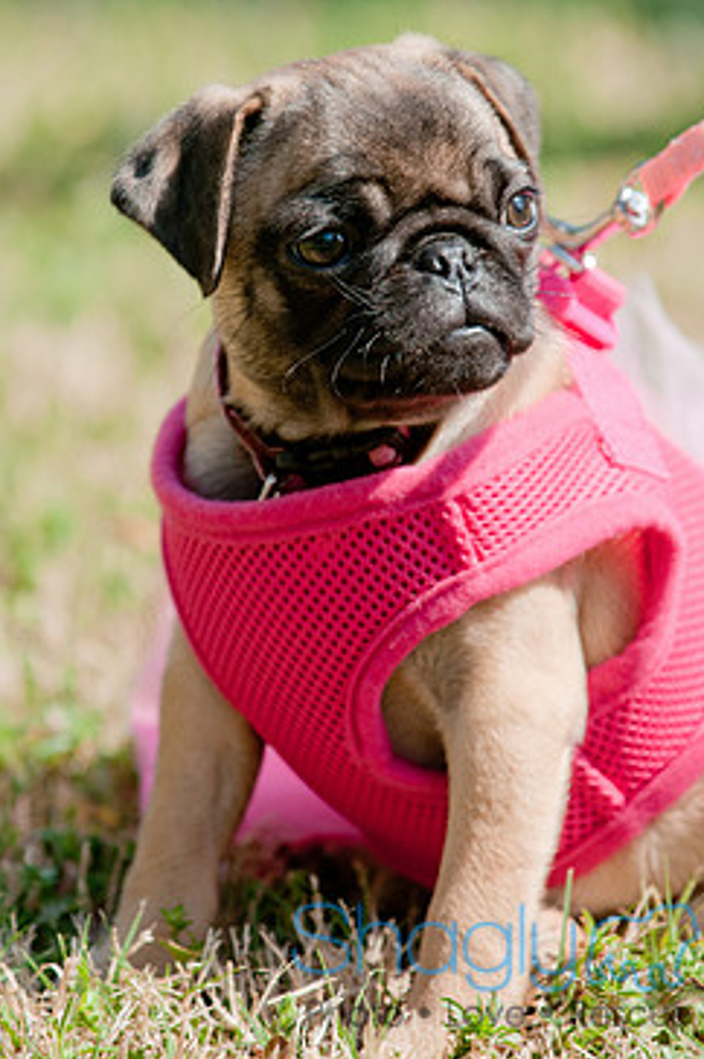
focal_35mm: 371
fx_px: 10903
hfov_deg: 3.7
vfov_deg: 5.6
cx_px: 316
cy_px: 431
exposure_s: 1/640
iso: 200
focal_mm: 200
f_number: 5
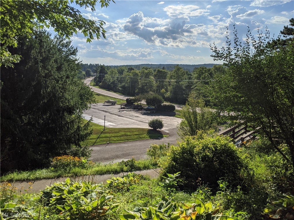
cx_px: 147
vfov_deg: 51.4
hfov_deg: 65.3
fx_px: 229
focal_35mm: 27
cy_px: 110
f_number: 1.8
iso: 62
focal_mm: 4.44
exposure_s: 1/11765
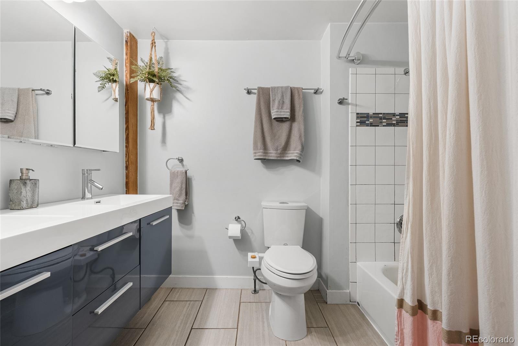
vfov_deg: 73.8
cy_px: 173
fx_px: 230
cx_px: 259
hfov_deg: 96.7
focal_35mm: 16
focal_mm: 16
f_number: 8
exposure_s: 1.3
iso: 200
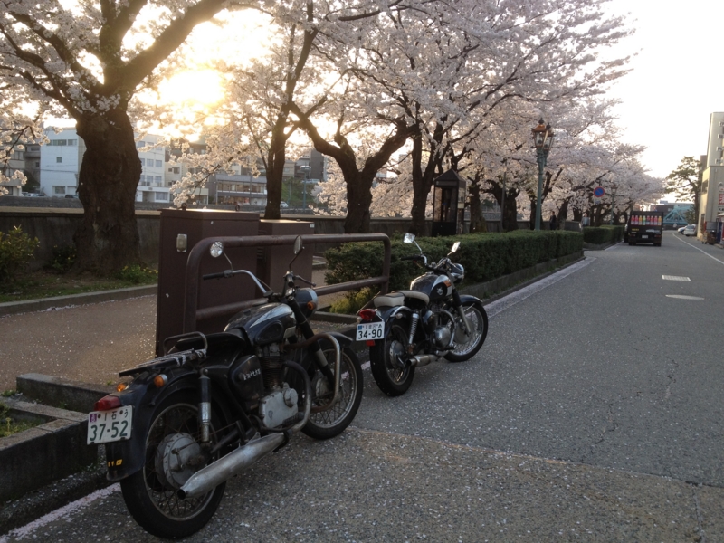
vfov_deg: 40.7
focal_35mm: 35
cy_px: 272
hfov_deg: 52.6
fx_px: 732
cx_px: 362
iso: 64
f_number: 2.4
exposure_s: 1/211
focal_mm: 4.28
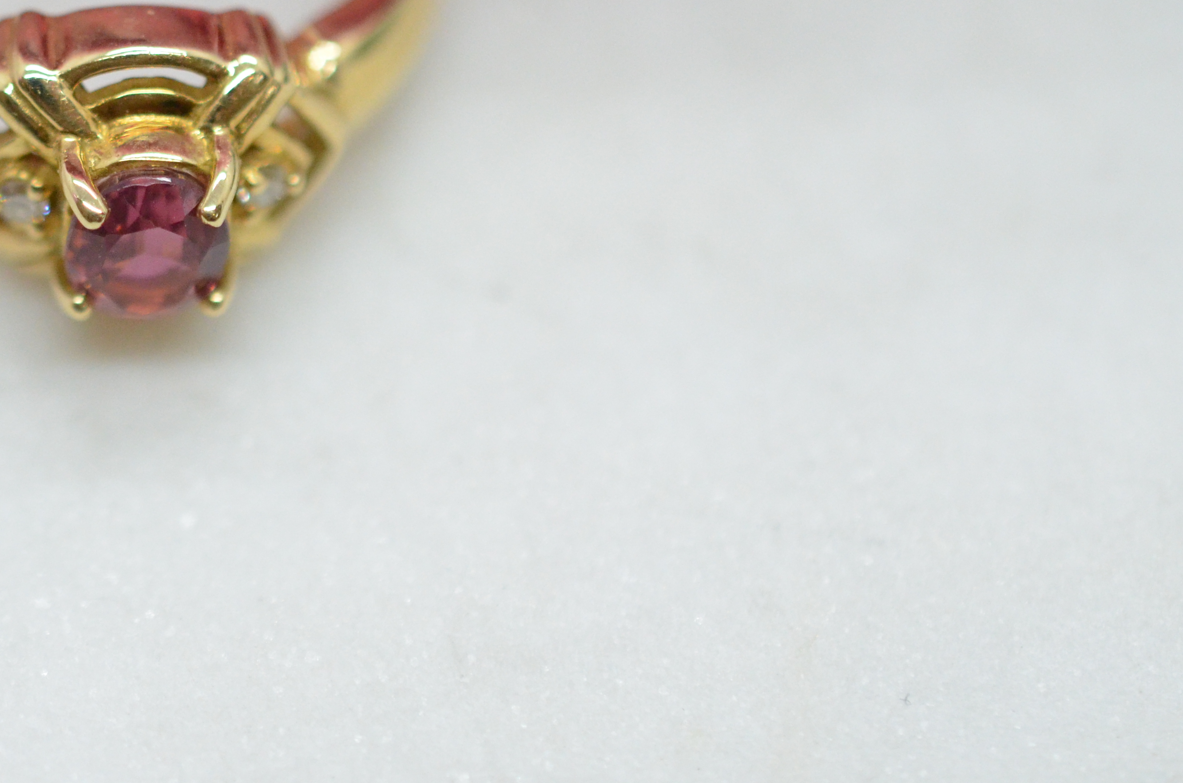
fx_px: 3640
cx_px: 159
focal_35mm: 111
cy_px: 187
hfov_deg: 18.2
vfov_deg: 12.2
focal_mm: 40
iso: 2500
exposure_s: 1/1600
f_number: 4
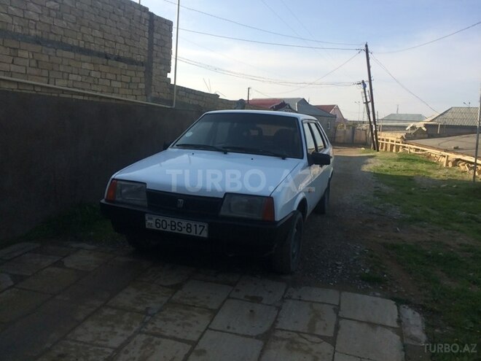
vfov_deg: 48.2
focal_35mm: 29
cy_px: 180
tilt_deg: -6.0
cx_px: 240
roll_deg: -4.1
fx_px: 403
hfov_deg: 61.7
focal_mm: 4.15
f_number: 2.2
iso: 32
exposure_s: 1/1490
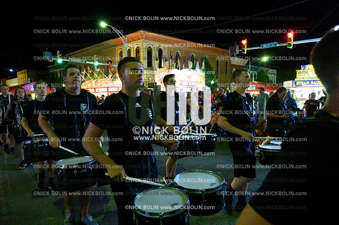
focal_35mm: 24
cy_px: 112
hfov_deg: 73.8
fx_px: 226
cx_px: 170
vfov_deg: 53.1
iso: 32000
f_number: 4
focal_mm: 24
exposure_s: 1/400
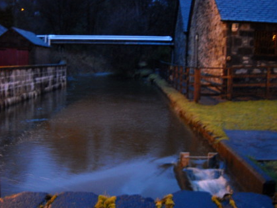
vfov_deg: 32.9
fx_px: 352
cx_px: 145
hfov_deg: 42.9
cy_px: 102
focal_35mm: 44
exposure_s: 1/2
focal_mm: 6.72
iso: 400
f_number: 3.1
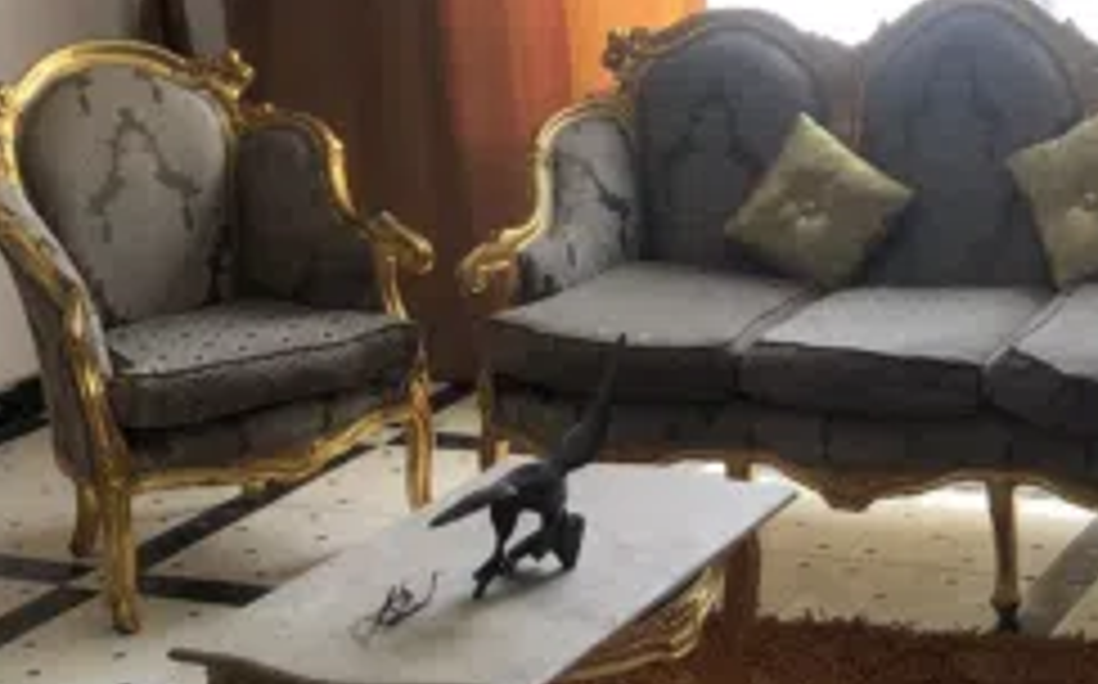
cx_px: 850
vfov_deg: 16.2
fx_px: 2332
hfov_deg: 26.1
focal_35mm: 78
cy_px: -81
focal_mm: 4
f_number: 1.8
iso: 25
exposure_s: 1/40
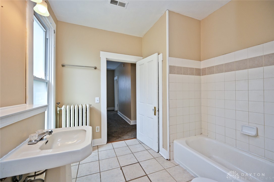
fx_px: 107
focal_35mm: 14
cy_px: 91
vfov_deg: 81.2
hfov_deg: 104.3
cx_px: 137
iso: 200
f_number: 5
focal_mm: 14
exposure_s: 1/100
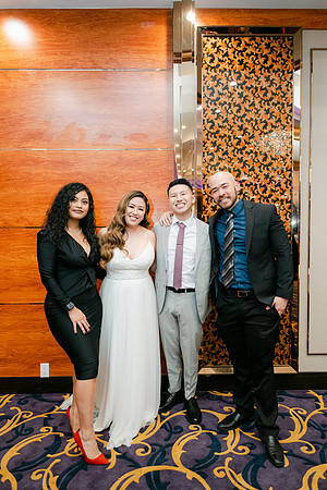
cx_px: 164
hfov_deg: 53.1
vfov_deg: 73.7
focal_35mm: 24
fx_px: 327
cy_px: 245
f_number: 2.8
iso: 800
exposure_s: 1/125
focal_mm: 16
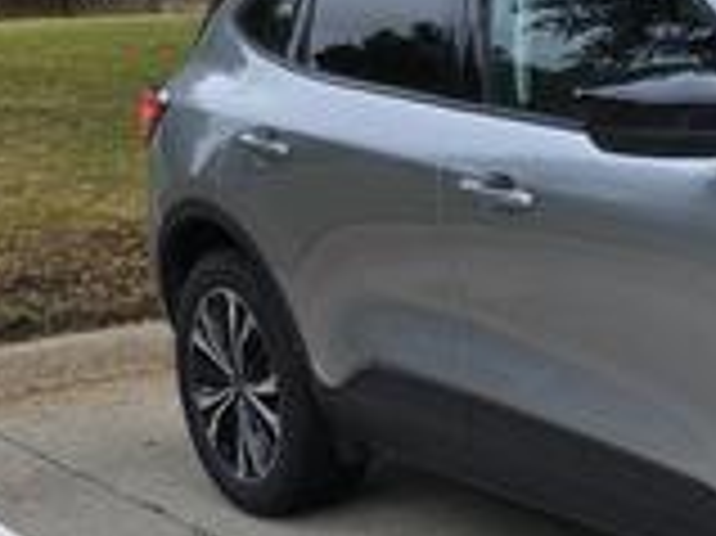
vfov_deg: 20.1
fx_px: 1509
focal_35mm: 73
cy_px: 320
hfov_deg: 23.3
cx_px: 959
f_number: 1.7
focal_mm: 6.3
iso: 250
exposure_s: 1/120
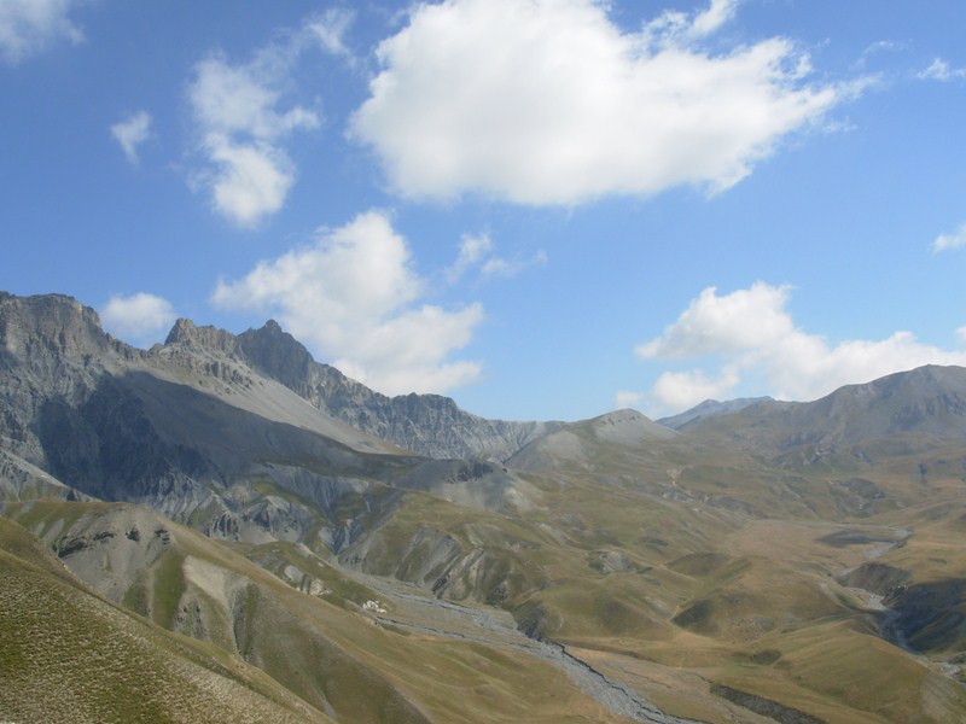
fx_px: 1060
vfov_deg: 37.7
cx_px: 483
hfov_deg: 49.0
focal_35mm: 38
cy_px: 362
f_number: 4.9
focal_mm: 6.3
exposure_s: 1/527
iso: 50
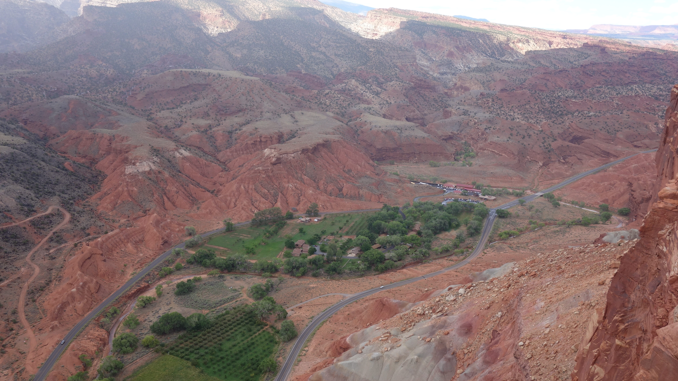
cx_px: 347
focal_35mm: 34
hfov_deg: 58.0
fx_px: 611
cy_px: 239
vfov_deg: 34.5
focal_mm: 10.4
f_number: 5.6
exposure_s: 1/160
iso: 125
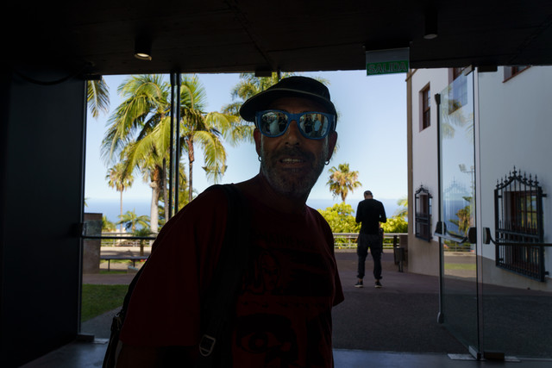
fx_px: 369
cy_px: 184
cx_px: 276
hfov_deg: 73.5
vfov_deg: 53.0
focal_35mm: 24
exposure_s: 1/125
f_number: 8
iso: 100
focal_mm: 24
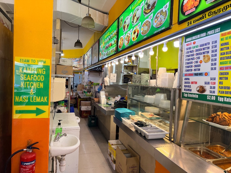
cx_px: 116
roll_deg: -2.8
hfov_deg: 71.6
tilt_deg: -1.2
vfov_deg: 56.8
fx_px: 160
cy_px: 86
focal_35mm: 24
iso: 50
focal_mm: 6.76
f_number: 1.78
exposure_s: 1/100
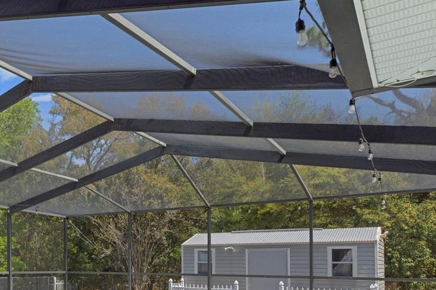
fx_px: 424
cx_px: 63
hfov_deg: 49.8
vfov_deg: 35.6
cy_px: 259
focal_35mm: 35
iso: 320
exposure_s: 1/350
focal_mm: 12
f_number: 8
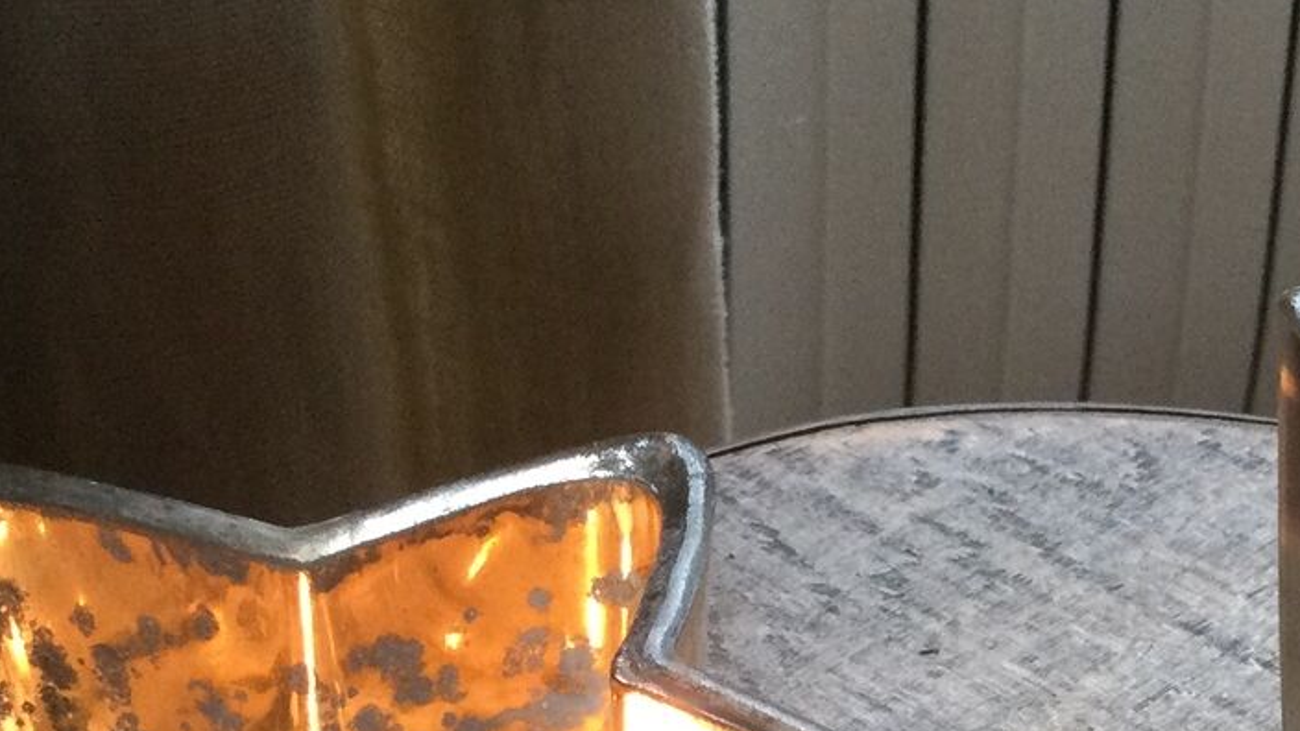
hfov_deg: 22.0
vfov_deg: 12.4
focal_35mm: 96
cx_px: 1003
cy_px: 809
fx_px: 3309
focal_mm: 3.3
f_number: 2.4
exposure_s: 1/33
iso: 160
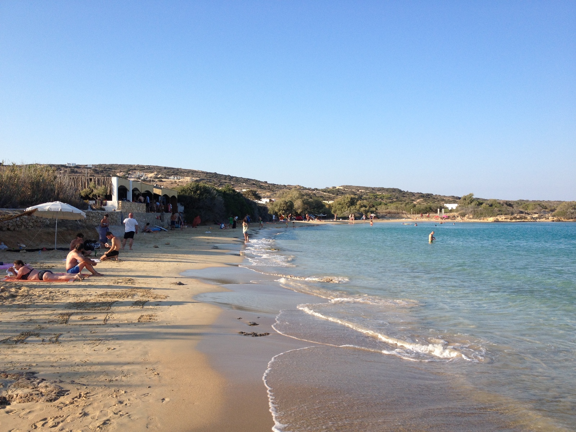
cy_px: 216
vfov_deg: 40.7
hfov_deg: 52.6
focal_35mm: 35
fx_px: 582
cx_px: 288
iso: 50
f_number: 2.4
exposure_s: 1/1104
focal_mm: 4.28
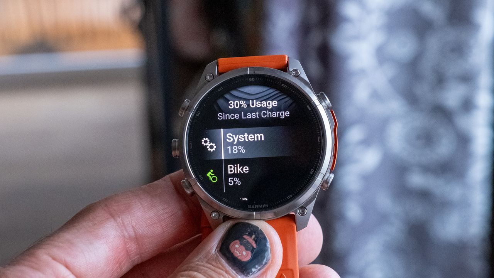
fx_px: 1029
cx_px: 247
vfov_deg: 15.4
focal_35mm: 79
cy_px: 139
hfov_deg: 27.0
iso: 8000
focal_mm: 50
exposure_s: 1/150
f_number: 7.1
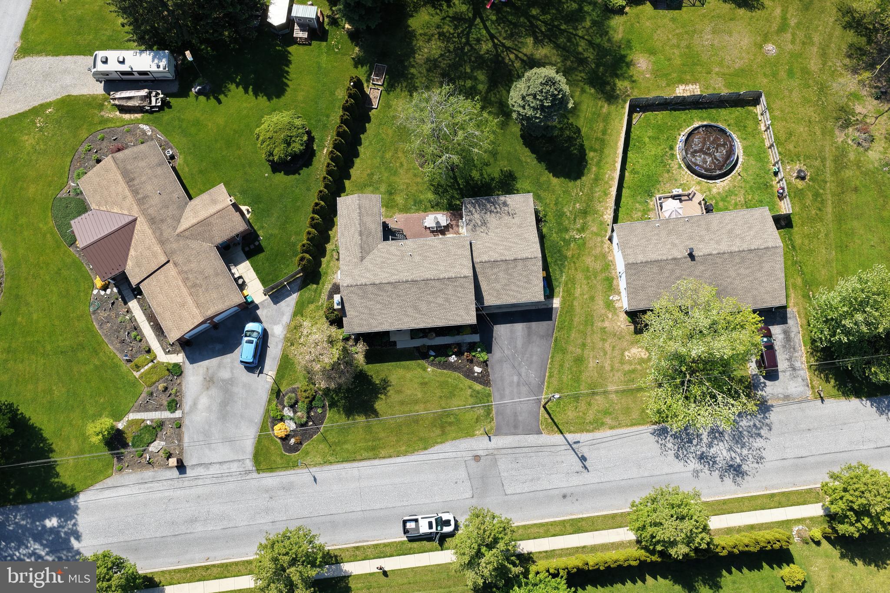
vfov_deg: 46.4
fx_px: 692
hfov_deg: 65.5
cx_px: 445
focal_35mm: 28
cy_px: 296
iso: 160
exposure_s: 1/1000
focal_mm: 14.45
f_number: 2.8
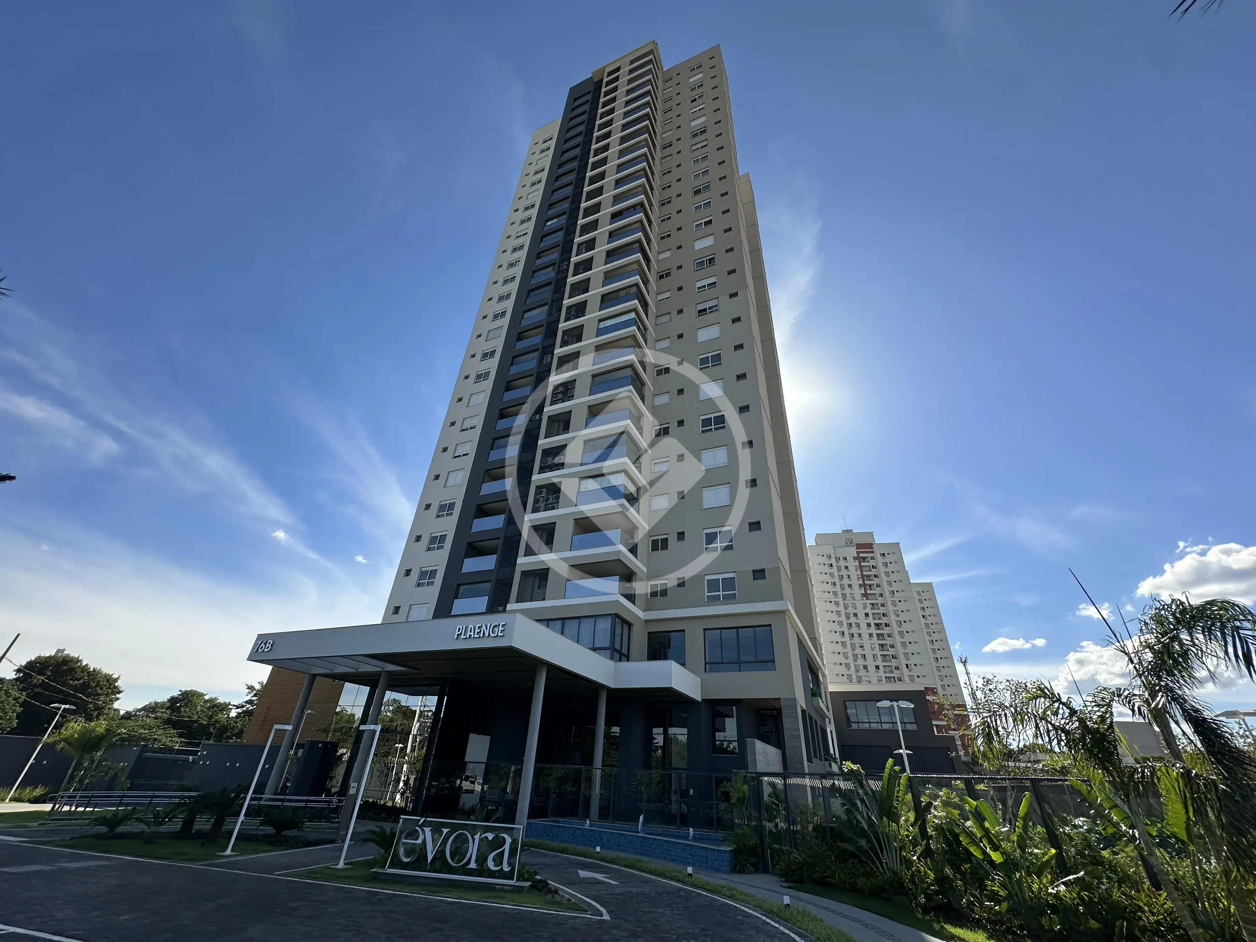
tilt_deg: +31.7
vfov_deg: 85.7
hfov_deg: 102.1
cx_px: 628
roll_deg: -2.9
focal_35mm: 14
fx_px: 508
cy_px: 471
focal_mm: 2.22
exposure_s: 1/1689
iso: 40
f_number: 2.2
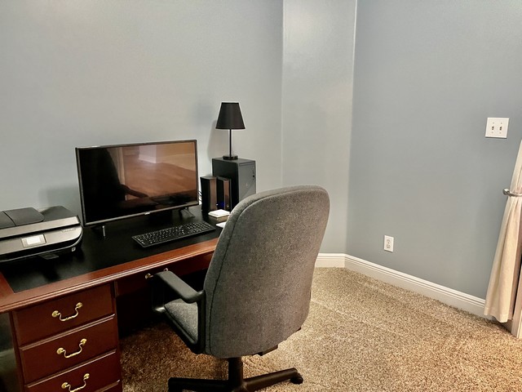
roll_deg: +0.4
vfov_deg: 53.1
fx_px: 392
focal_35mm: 26
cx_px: 261
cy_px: 196
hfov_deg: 67.3
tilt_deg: -10.1
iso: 500
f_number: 1.6
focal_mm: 5.1
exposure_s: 1/60
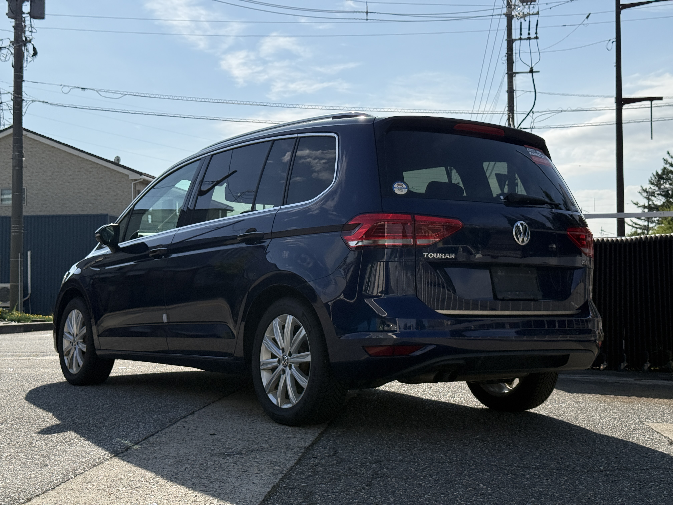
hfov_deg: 39.7
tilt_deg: +2.4
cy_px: 252
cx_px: 336
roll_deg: +1.0
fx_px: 933
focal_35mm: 48
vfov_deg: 30.3
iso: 80
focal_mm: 6.76
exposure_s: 1/9901
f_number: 1.78
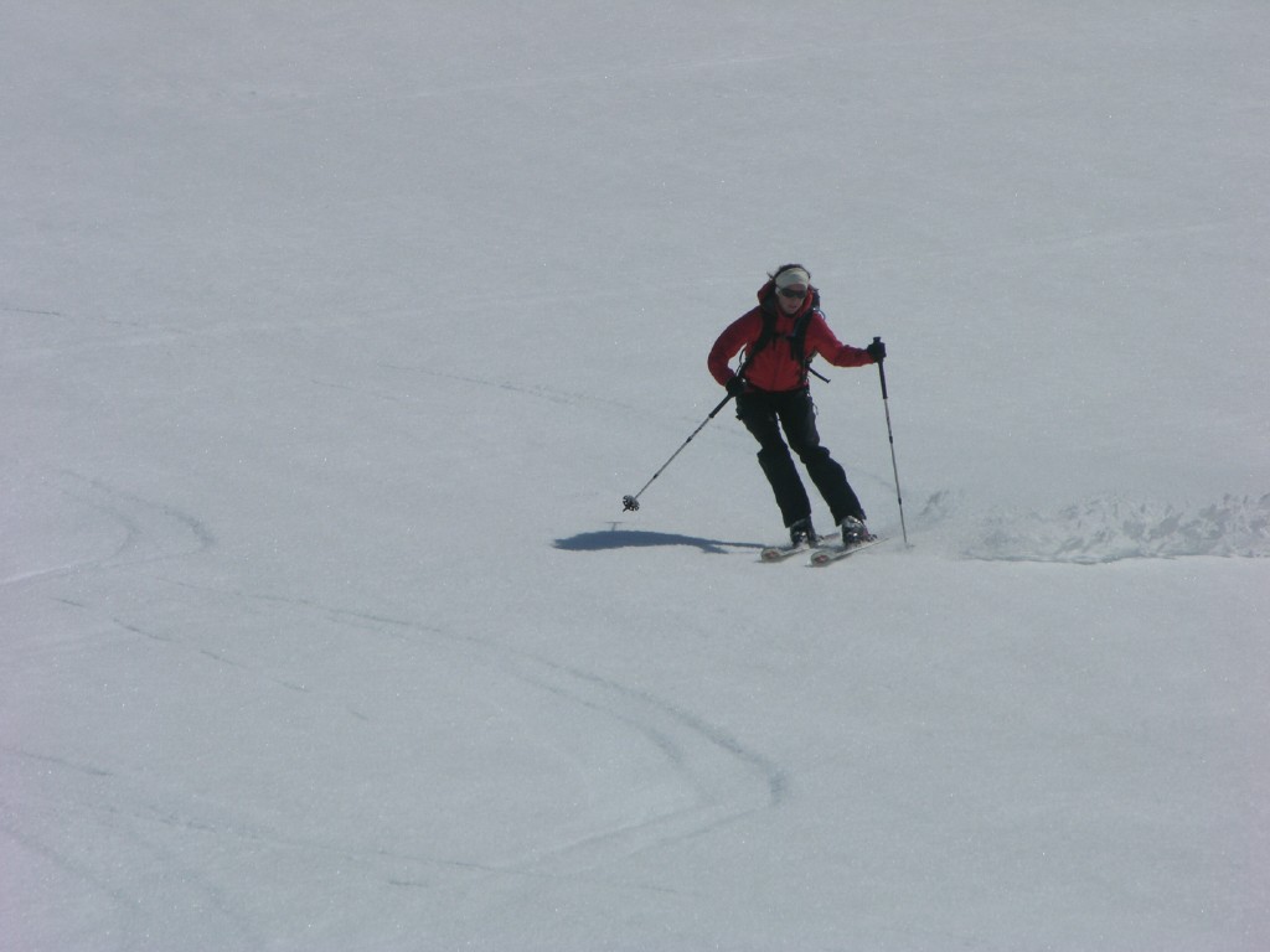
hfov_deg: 7.1
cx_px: 635
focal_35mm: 280
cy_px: 476
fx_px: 10273
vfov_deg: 5.3
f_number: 7.4
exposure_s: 1/708
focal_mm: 71.2
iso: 50
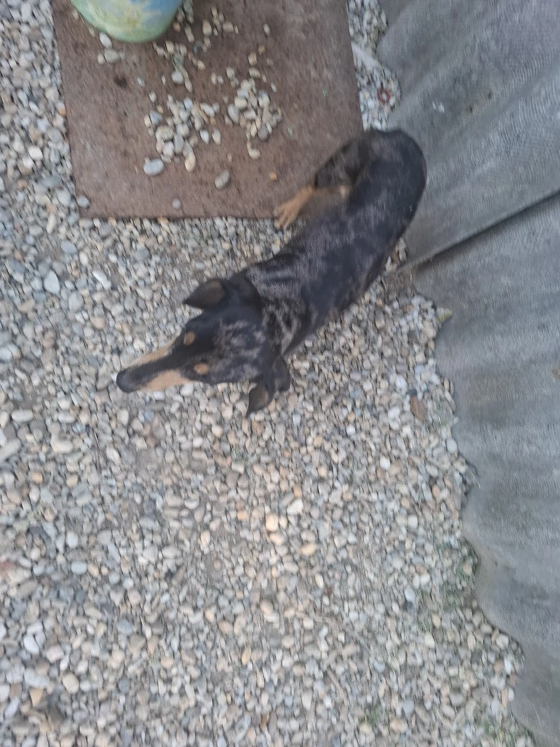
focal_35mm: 23
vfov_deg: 73.9
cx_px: 280
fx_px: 496
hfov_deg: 58.9
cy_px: 374
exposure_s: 1/100
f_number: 1.8
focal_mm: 5.54
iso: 50
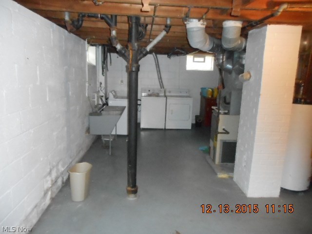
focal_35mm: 25
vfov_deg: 54.9
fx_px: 225
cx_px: 156
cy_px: 117
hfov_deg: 69.4
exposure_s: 1/25
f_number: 3.7
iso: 1250
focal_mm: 4.5
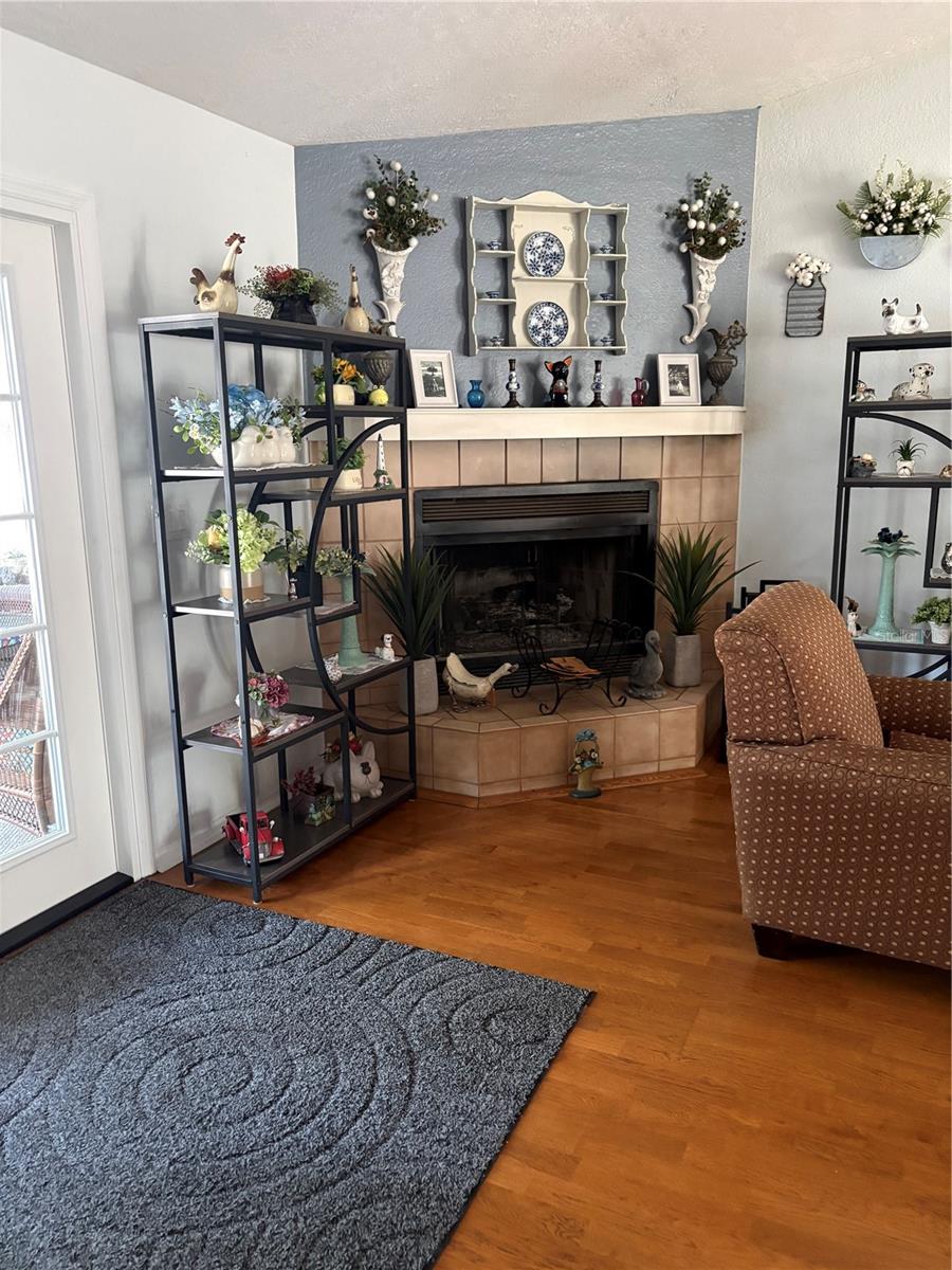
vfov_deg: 67.3
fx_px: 953
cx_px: 476
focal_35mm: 26
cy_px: 635
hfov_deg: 53.1
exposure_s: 1/32
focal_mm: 5.96
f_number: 1.6
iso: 640
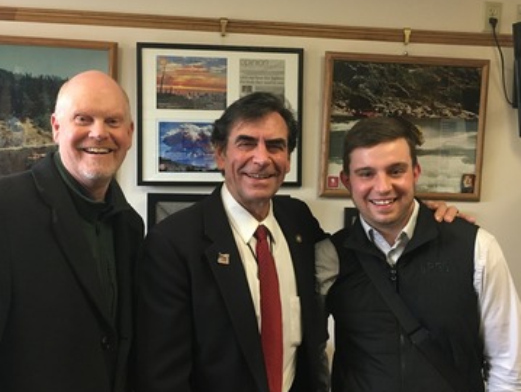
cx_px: 239
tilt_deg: -3.1
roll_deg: -0.8
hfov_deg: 50.0
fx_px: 557
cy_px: 196
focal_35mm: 37
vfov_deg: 38.7
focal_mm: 4.15
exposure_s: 1/20
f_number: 2.2
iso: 200
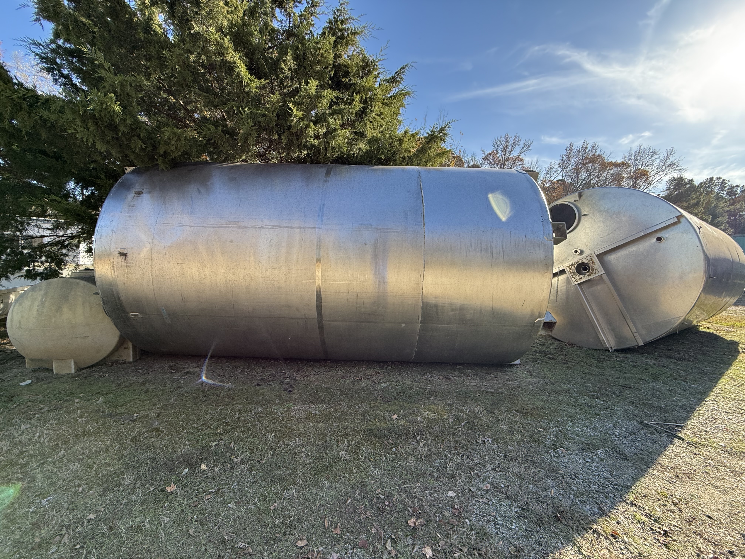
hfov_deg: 102.1
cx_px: 372
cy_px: 280
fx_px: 301
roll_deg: -2.2
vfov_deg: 85.7
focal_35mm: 14
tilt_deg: -3.1
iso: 50
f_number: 2.2
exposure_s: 1/405
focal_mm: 2.22
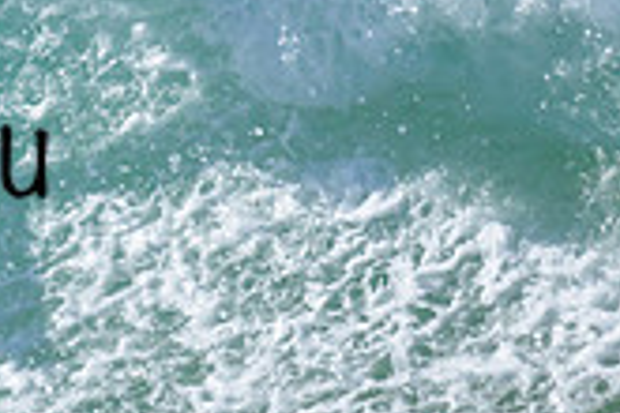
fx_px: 66507
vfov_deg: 0.4
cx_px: -350
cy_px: -127
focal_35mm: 3862
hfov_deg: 0.5
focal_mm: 800
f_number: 6.3
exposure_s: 1/2000
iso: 360
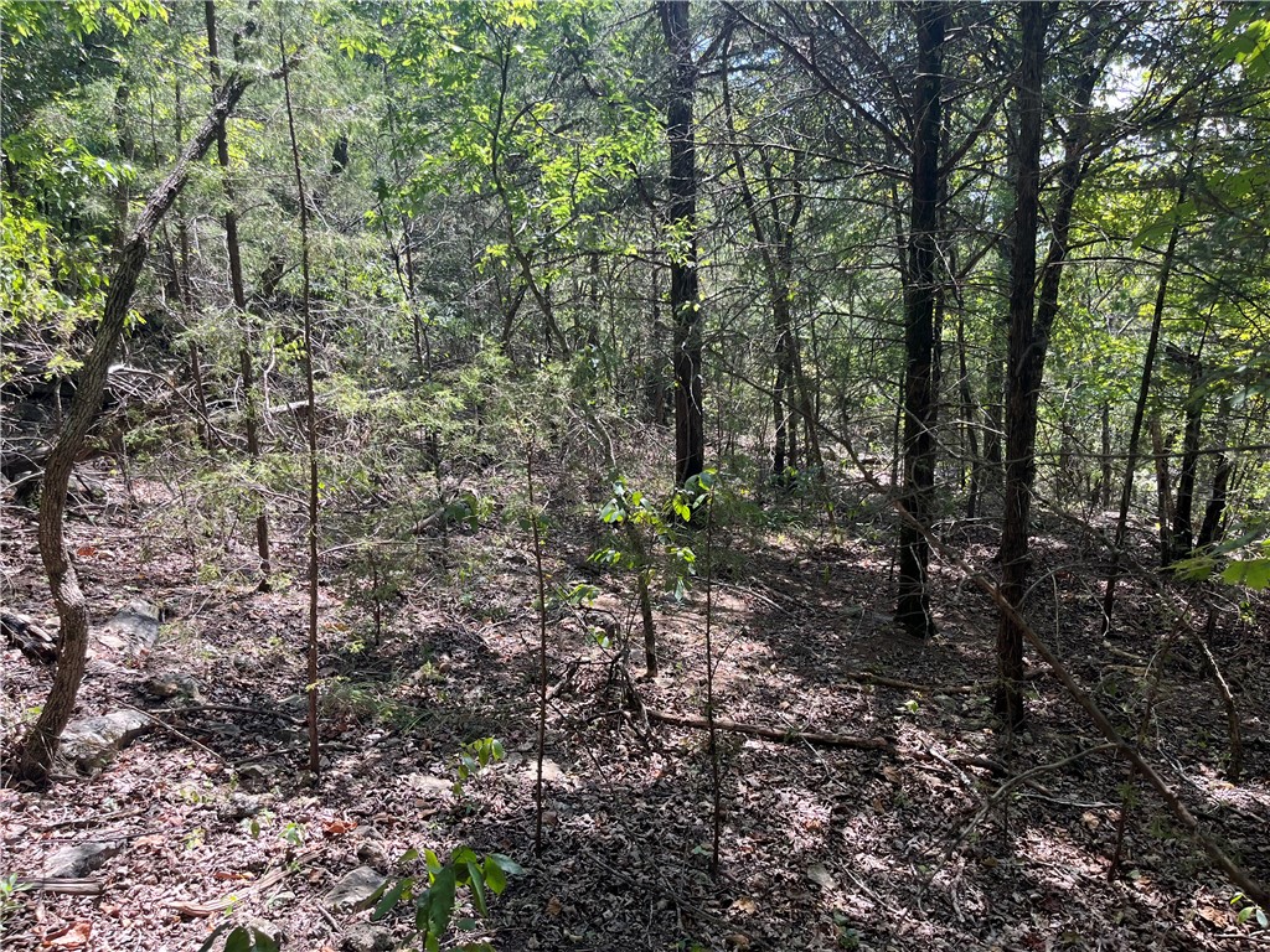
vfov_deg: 53.1
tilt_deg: -13.9
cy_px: 476
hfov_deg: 67.3
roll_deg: +3.3
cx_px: 635
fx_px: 954
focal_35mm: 26
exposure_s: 1/373
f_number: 1.6
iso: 50
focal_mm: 5.1
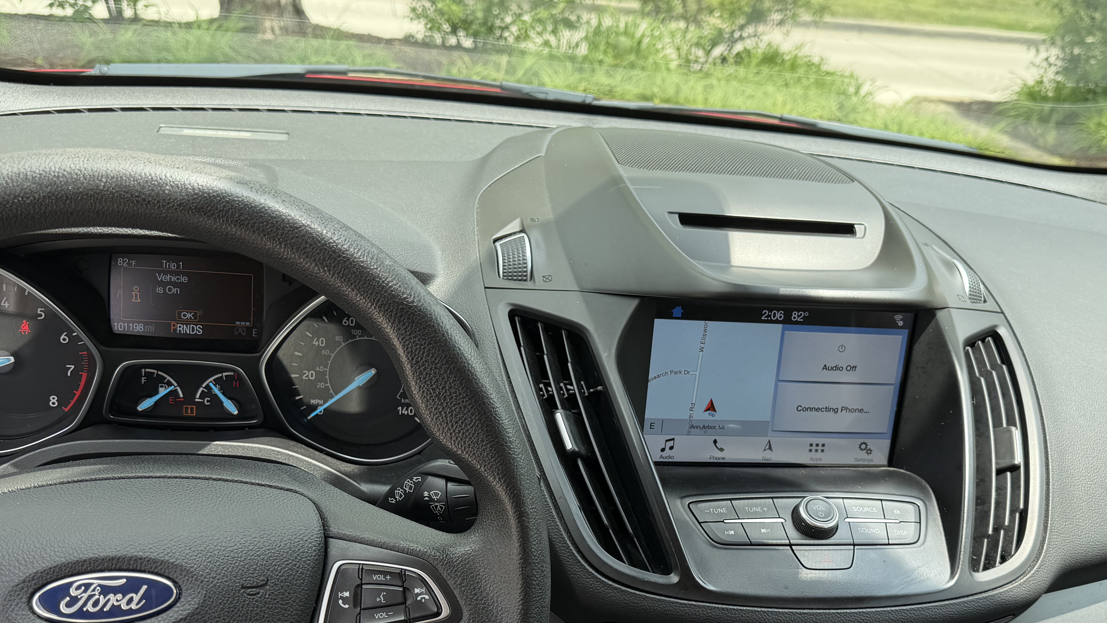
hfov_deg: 52.7
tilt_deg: -27.3
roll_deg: -5.9
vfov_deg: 31.0
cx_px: 620
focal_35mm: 38
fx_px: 1115
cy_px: 411
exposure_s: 1/920
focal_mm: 6.76
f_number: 1.78
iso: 80
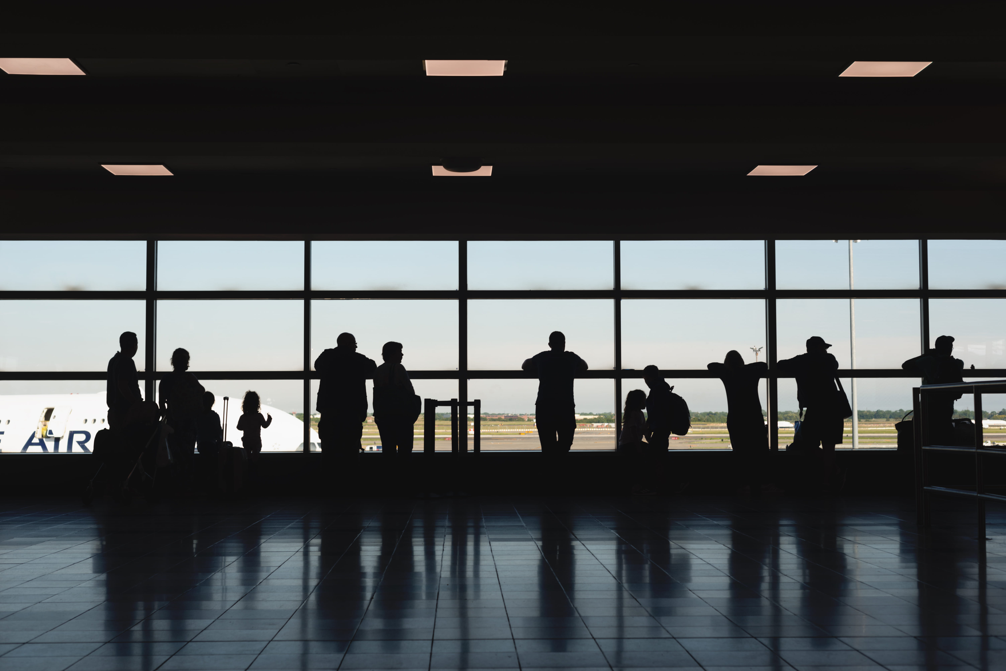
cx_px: 503
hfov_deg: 39.6
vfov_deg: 27.0
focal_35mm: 50
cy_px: 336
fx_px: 1398
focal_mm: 50
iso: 100
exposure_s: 1/200
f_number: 5
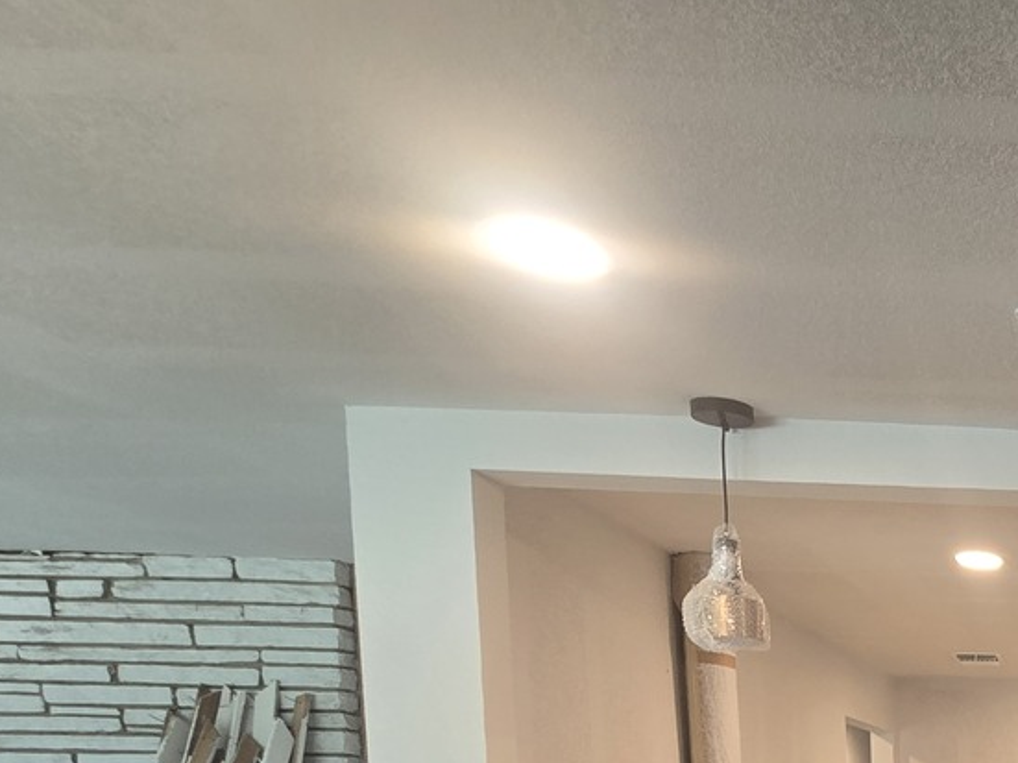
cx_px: 1199
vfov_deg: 33.3
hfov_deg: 39.9
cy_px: 935
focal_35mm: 34
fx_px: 1000
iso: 100
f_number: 2.2
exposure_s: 1/60
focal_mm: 2.2
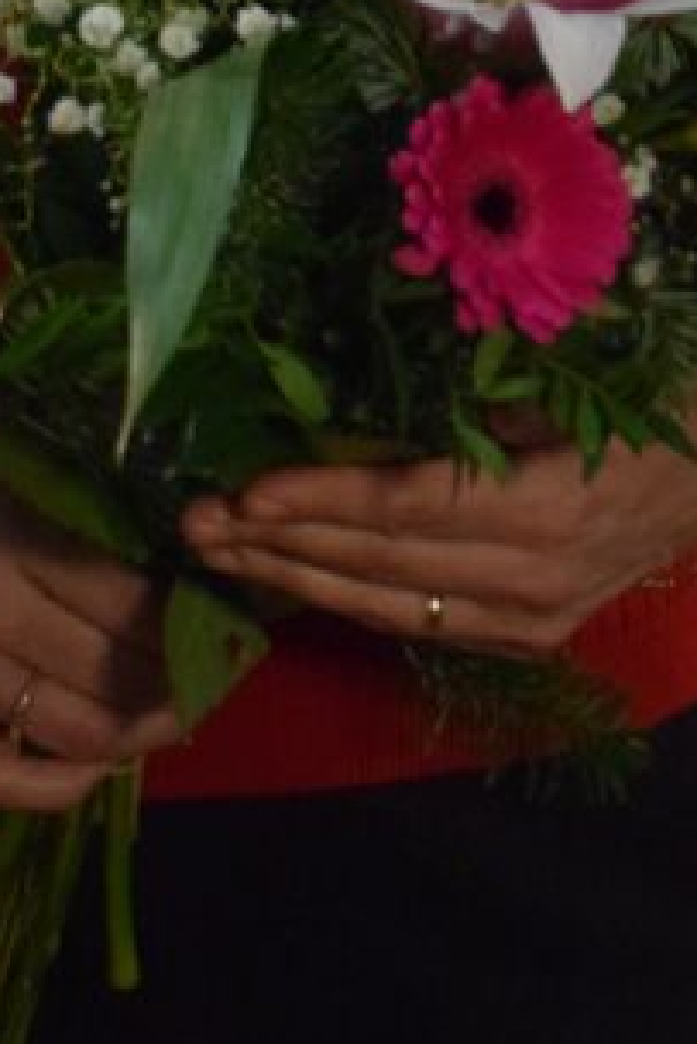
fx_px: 6004
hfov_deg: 6.6
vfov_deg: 9.7
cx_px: 168
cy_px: -436
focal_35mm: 207
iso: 3200
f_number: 4.2
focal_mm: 40
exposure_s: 1/320
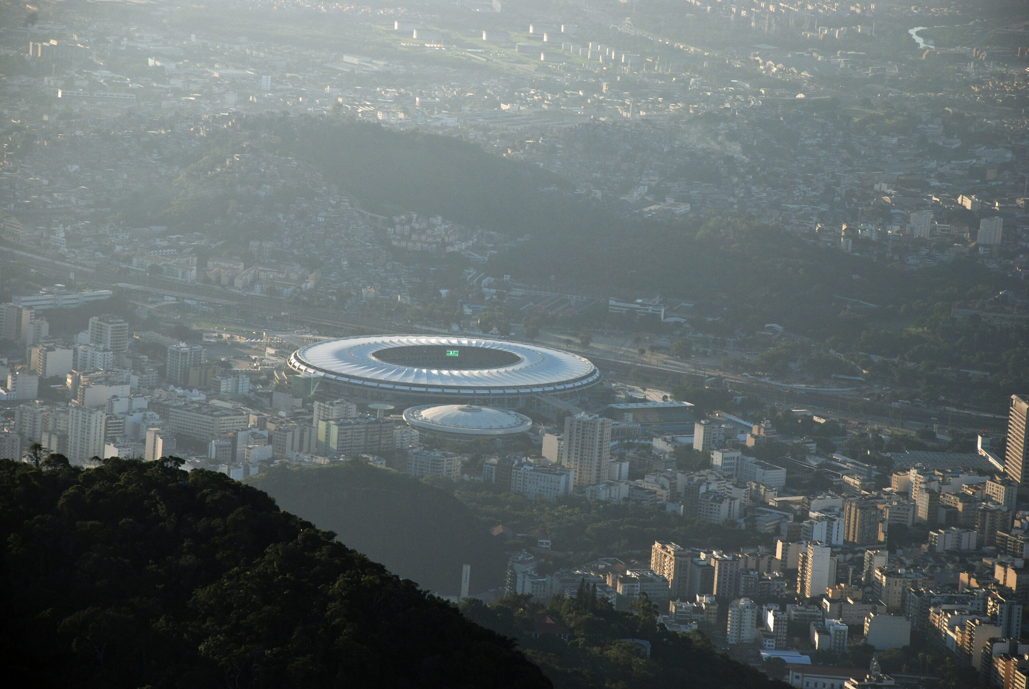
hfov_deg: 13.0
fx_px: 4507
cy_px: 344
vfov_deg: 8.7
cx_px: 514
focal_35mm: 158
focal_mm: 105
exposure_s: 1/500
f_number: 5.6
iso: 200
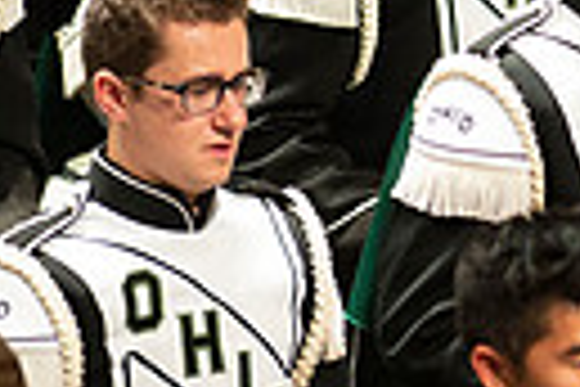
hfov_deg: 1.5
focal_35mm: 1350
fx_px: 21748
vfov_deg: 1.0
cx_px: 1227
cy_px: 36
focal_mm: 300
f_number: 2.8
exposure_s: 1/500
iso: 3200
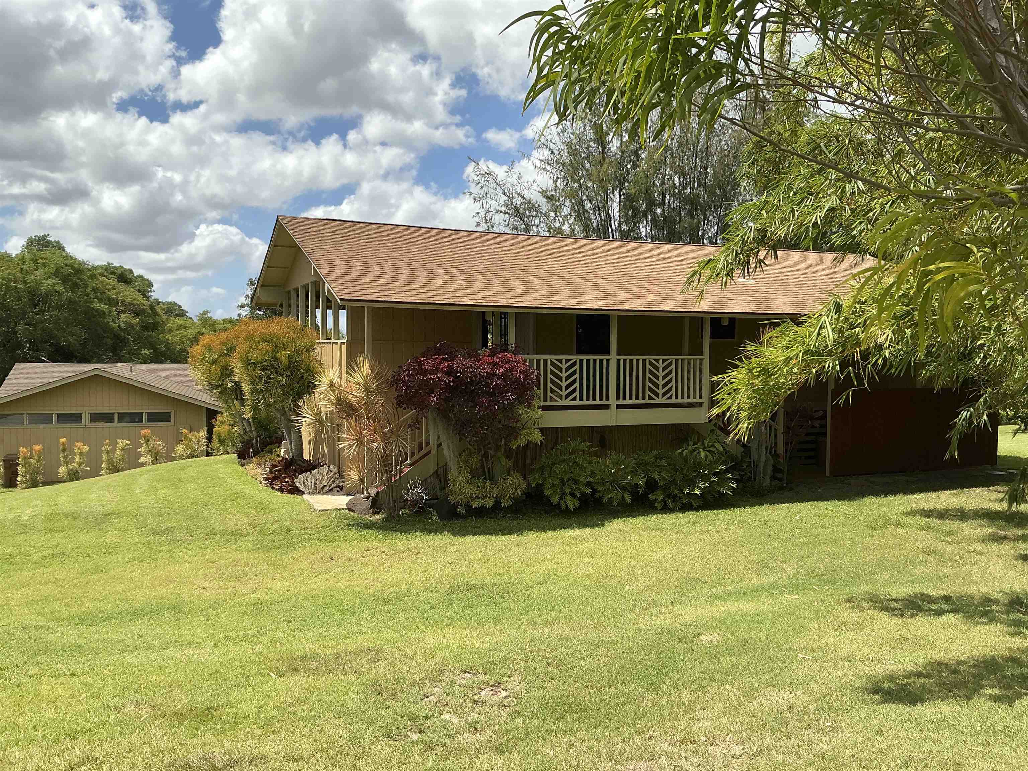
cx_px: 514
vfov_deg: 49.7
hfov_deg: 63.4
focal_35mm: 28
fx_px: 832
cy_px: 386
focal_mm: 3
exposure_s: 1/1786
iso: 25
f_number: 1.8
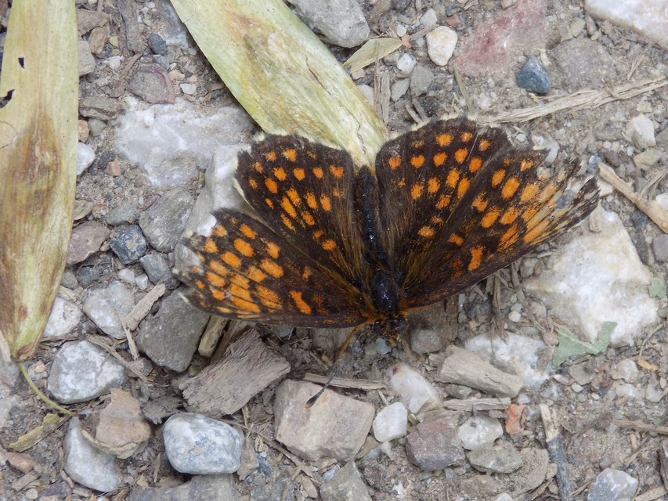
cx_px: 334
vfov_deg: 6.8
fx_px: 4188
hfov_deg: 9.1
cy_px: 250
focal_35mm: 217
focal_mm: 38.6
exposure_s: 1/30
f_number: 5.5
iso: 140
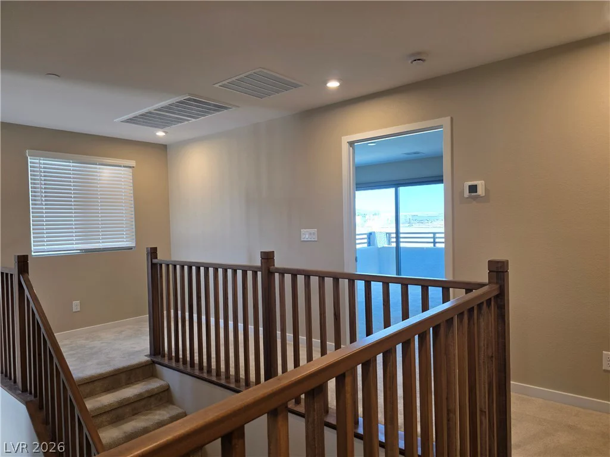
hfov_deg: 73.9
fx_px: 405
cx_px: 305
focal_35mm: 23
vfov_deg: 58.9
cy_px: 228
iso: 80
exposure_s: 1/120
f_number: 1.7
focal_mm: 6.3
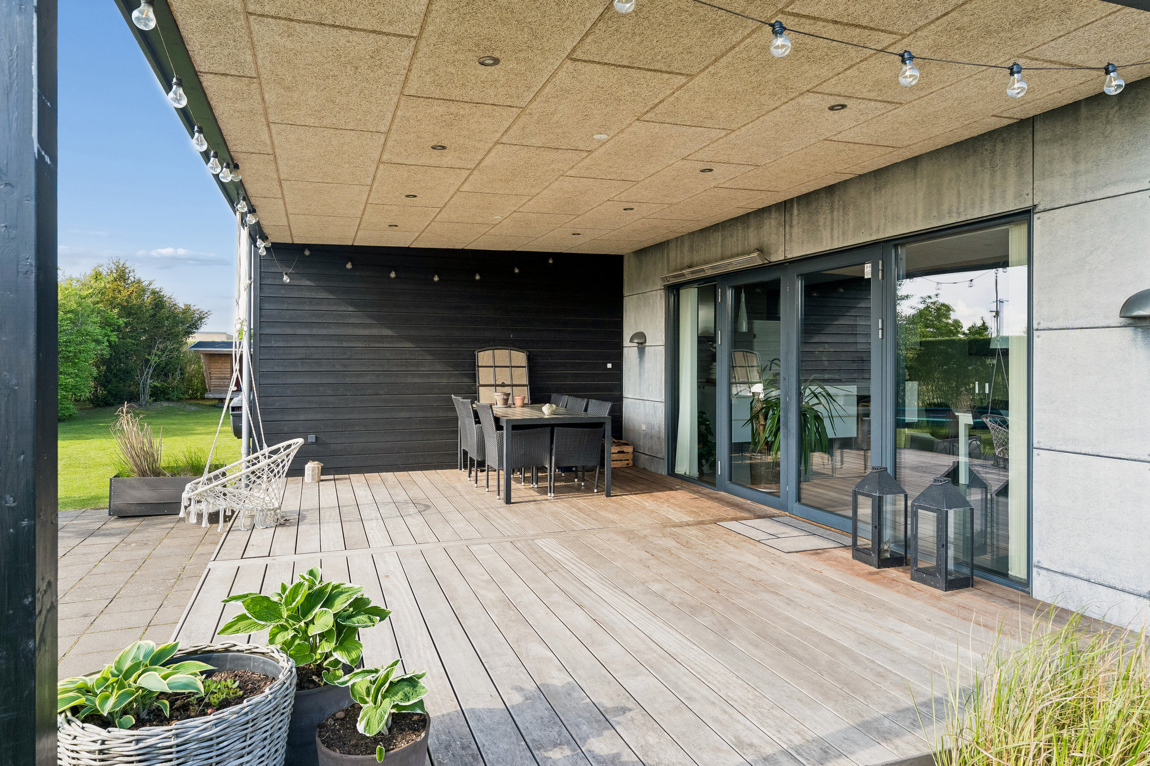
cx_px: 575
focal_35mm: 21
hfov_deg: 81.5
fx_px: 668
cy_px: 383
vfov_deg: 59.7
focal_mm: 20.9
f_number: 7.1
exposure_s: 1/500
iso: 1000
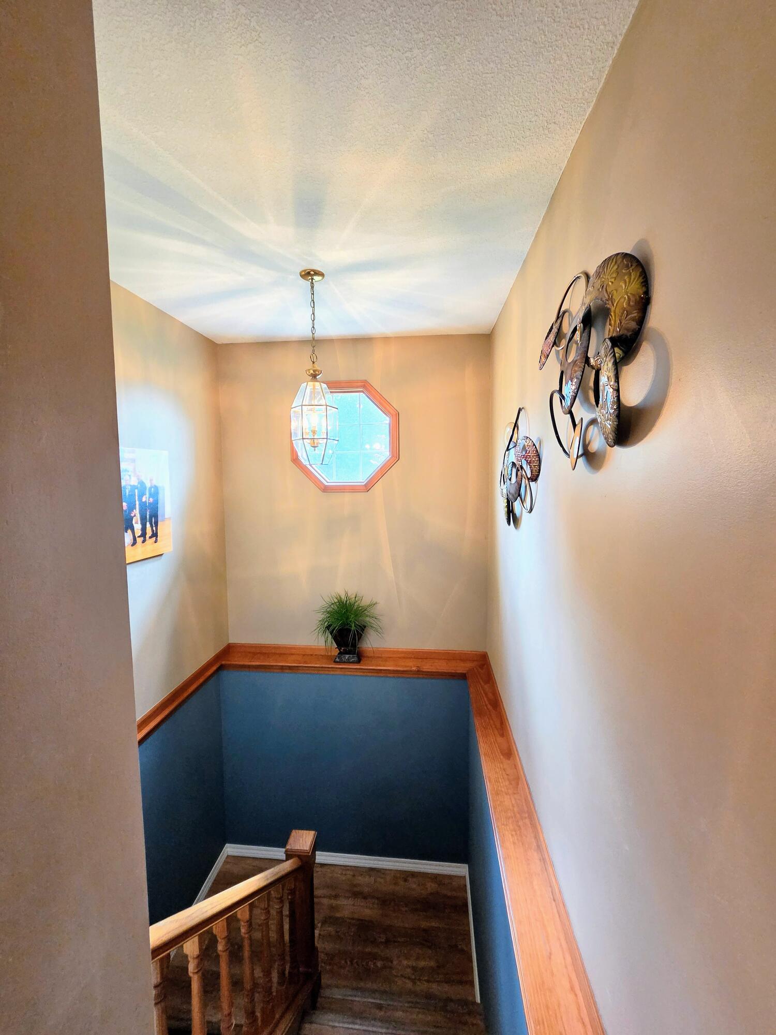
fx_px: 389
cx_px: 388
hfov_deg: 89.9
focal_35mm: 13
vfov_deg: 106.2
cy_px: 518
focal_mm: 2.2
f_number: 2.2
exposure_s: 1/60
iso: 320
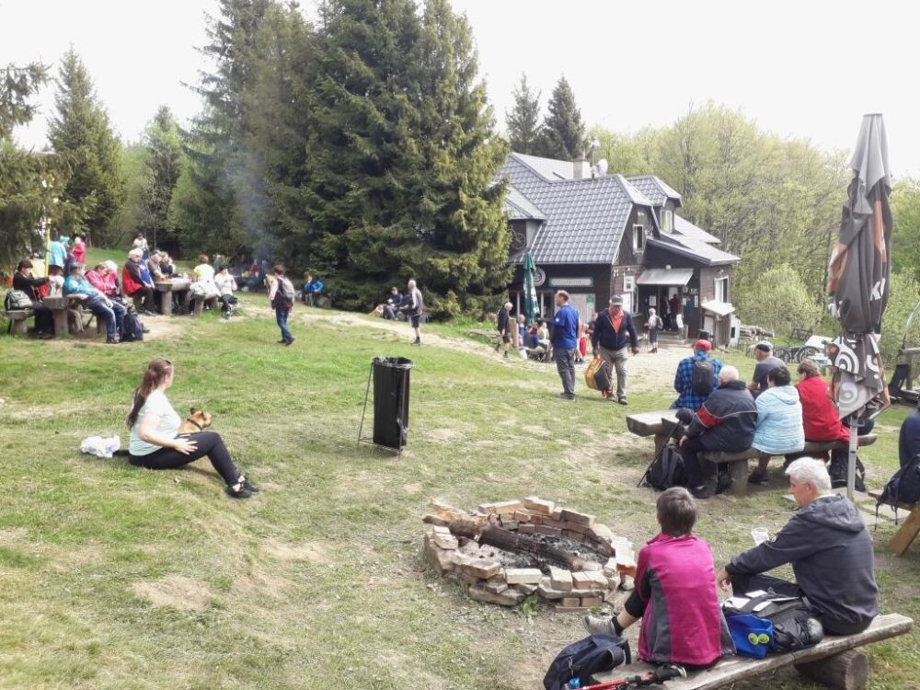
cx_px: 460
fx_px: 718
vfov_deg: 51.4
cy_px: 345
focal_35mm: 27
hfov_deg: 65.3
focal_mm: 3.6
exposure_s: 1/422
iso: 40
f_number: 1.9
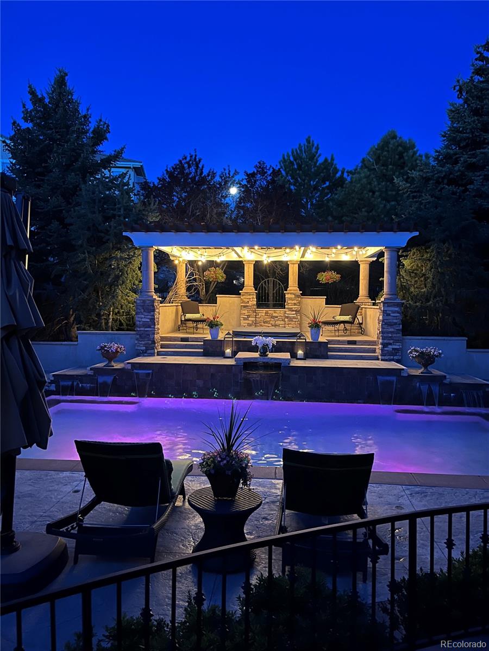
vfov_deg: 67.3
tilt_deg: -3.2
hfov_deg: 53.1
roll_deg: +0.5
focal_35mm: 26
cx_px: 244
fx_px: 490
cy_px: 326
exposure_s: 1/9
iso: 640
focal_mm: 5.1
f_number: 1.6
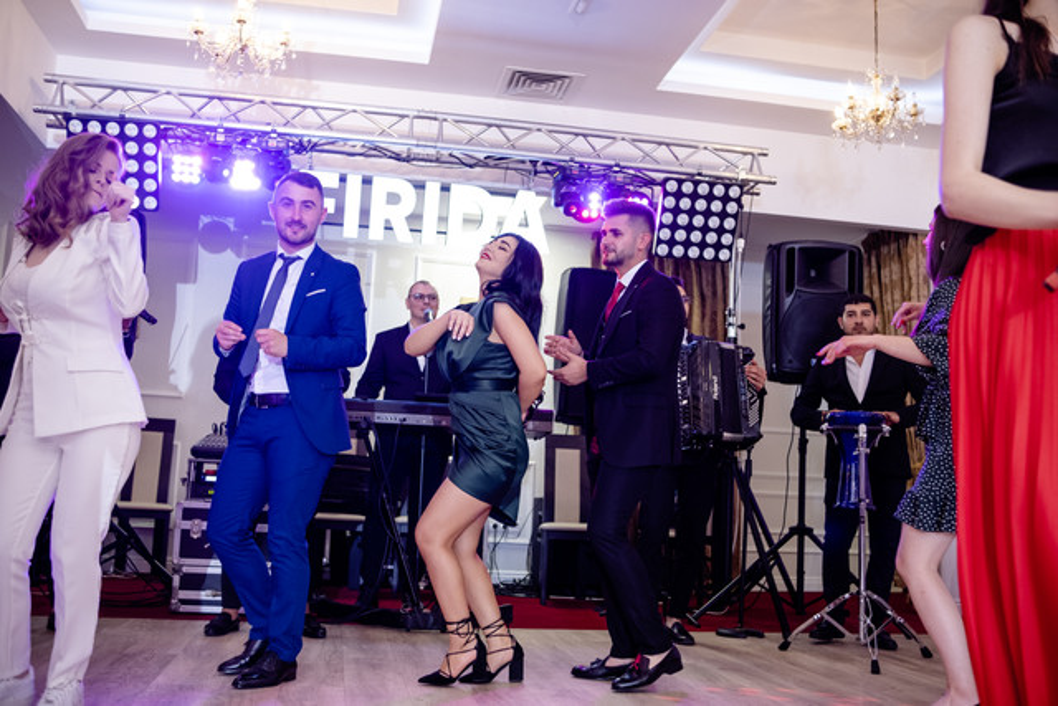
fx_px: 1029
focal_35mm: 35
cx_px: 529
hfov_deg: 54.4
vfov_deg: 37.9
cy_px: 353
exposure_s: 1/200
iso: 800
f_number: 2.2
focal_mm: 23
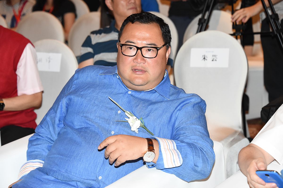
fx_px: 958
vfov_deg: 11.2
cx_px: 142
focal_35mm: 122
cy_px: 94
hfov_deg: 16.8
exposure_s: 1/250
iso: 5000
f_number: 6.3
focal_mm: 122
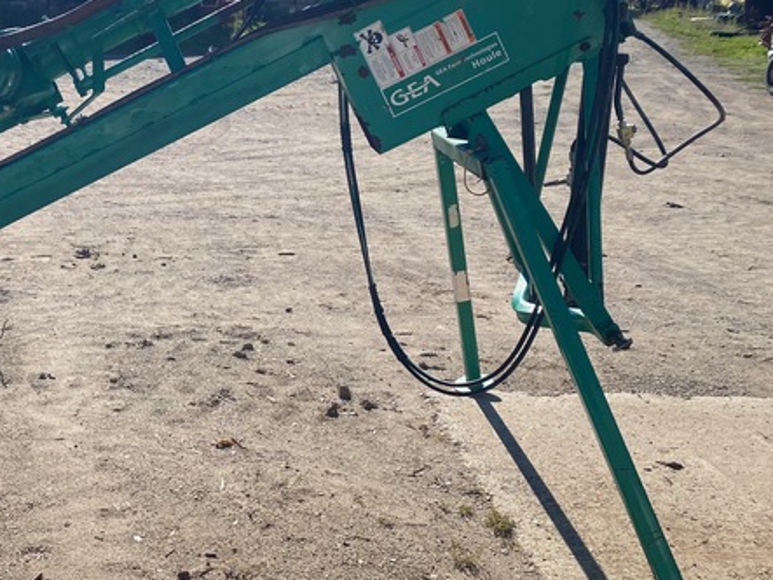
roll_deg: -3.1
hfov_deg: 38.8
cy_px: 215
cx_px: 145
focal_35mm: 47
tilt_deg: -11.8
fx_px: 1049
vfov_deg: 30.7
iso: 32
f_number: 1.8
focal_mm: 4.25
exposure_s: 1/3125
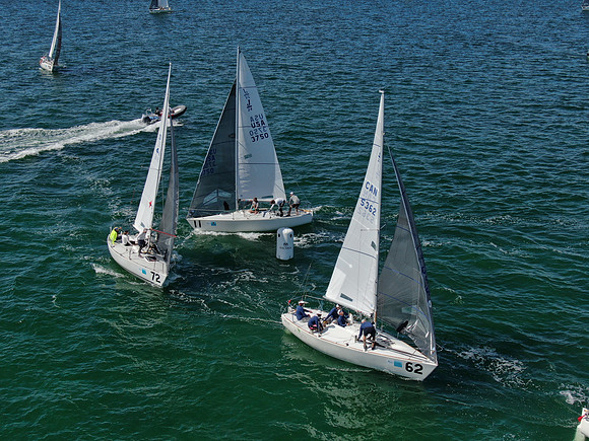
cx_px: 294
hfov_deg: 40.4
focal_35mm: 47
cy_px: 220
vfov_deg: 30.9
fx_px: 800
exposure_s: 1/1250
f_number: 3.8
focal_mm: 8.42
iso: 100
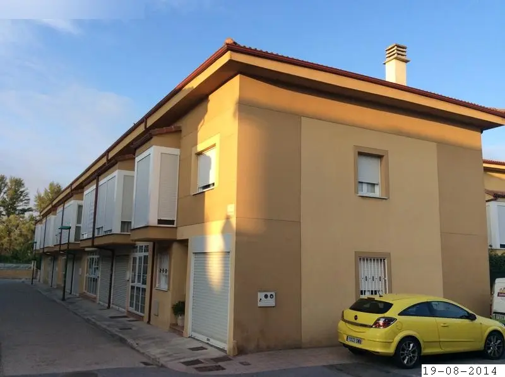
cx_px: 252
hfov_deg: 55.4
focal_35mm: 33
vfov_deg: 42.8
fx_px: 481
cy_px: 188
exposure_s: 1/329
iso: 32
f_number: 2.4
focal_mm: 3.3
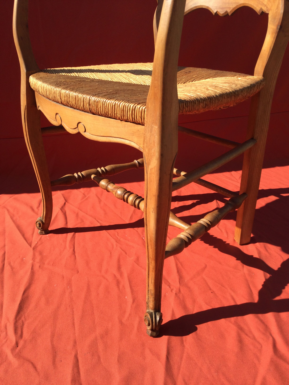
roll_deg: -0.8
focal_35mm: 31
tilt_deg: -26.6
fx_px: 345
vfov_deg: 58.4
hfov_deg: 45.4
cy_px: 192
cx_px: 144
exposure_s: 1/599
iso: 25
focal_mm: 3.3
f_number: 2.4
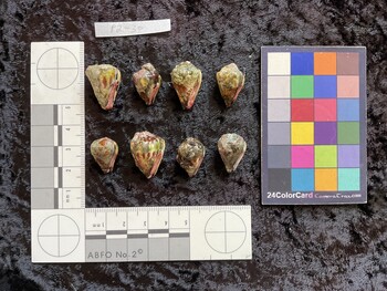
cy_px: 146
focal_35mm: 29
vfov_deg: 48.3
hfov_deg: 61.6
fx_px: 324
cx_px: 194
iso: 64
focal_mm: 3
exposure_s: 1/60
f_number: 1.8
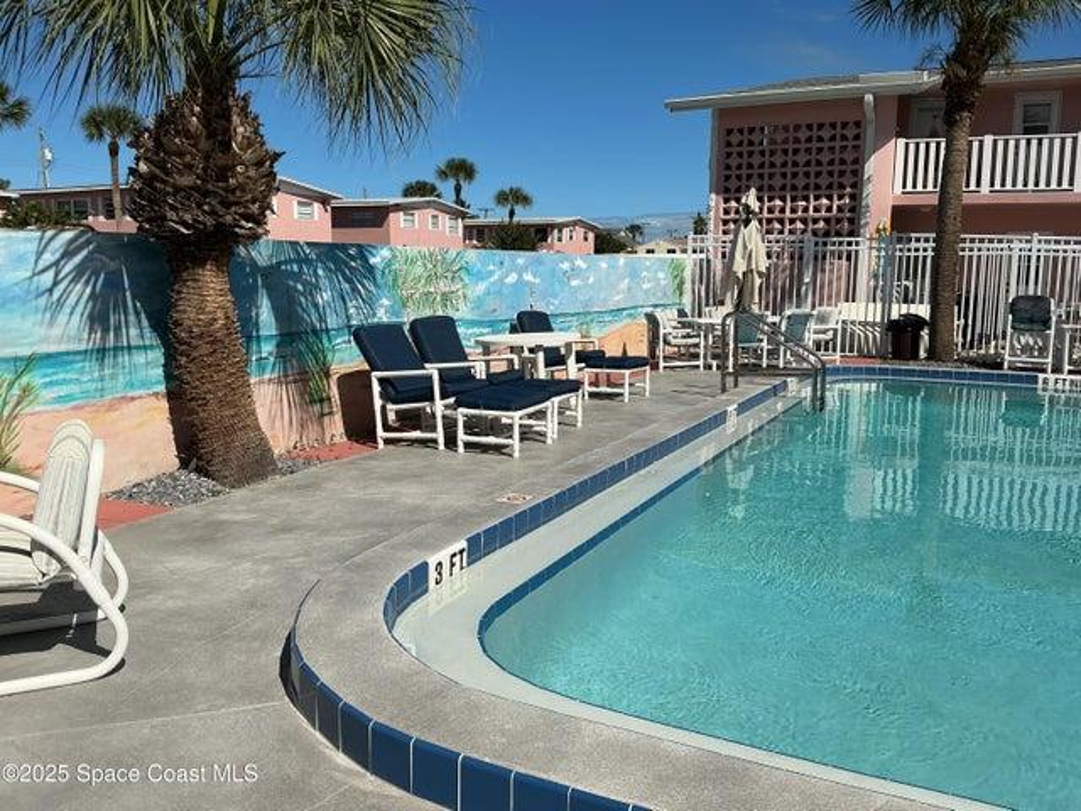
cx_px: 540
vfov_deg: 48.2
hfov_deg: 61.7
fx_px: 906
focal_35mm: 29
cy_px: 406
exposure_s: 1/4065
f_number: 1.8
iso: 25
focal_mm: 3
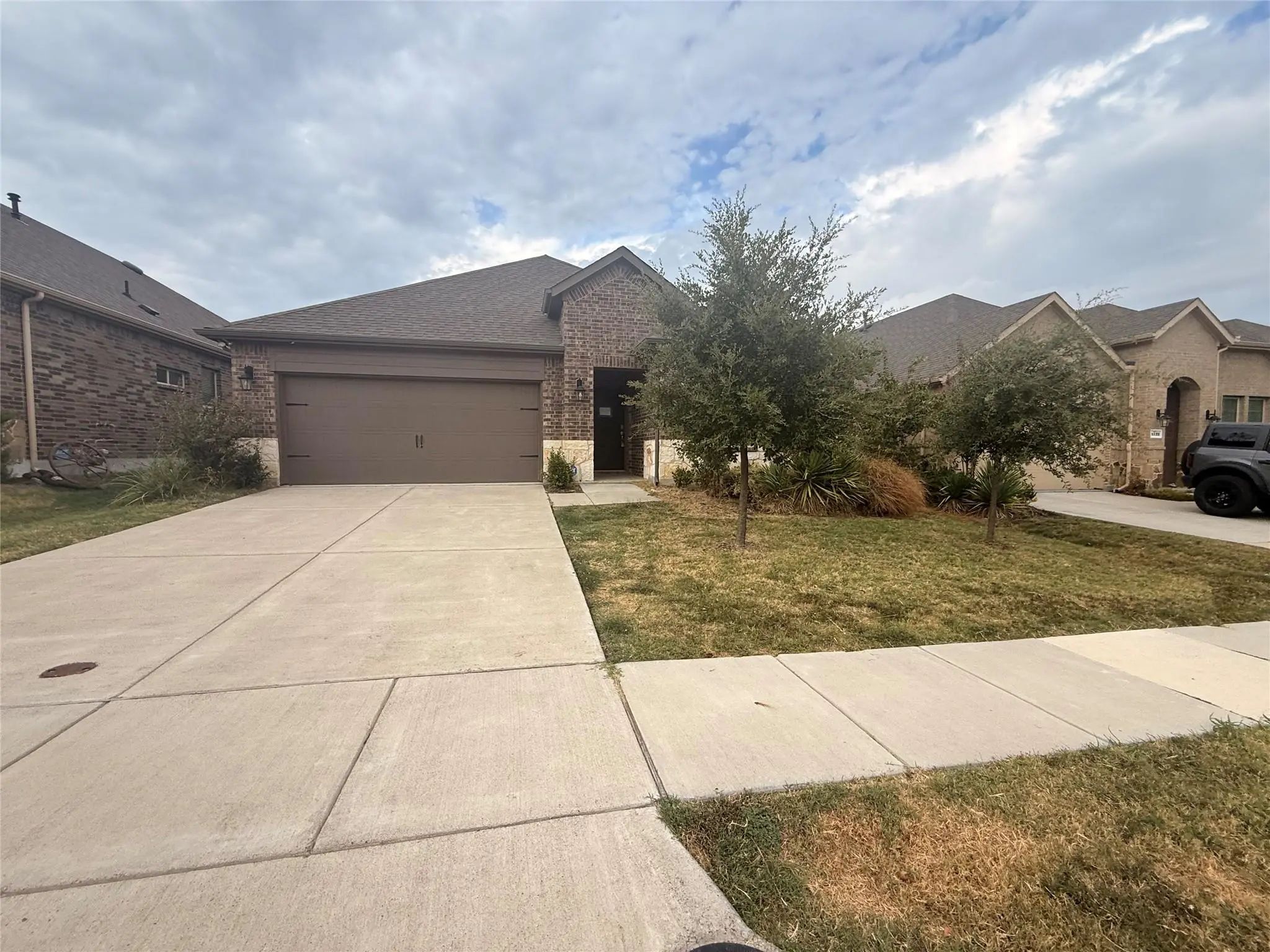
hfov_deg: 102.1
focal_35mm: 14
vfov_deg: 85.7
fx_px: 514
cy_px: 476
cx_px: 635
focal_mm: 2.22
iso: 50
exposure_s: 1/701
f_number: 2.2
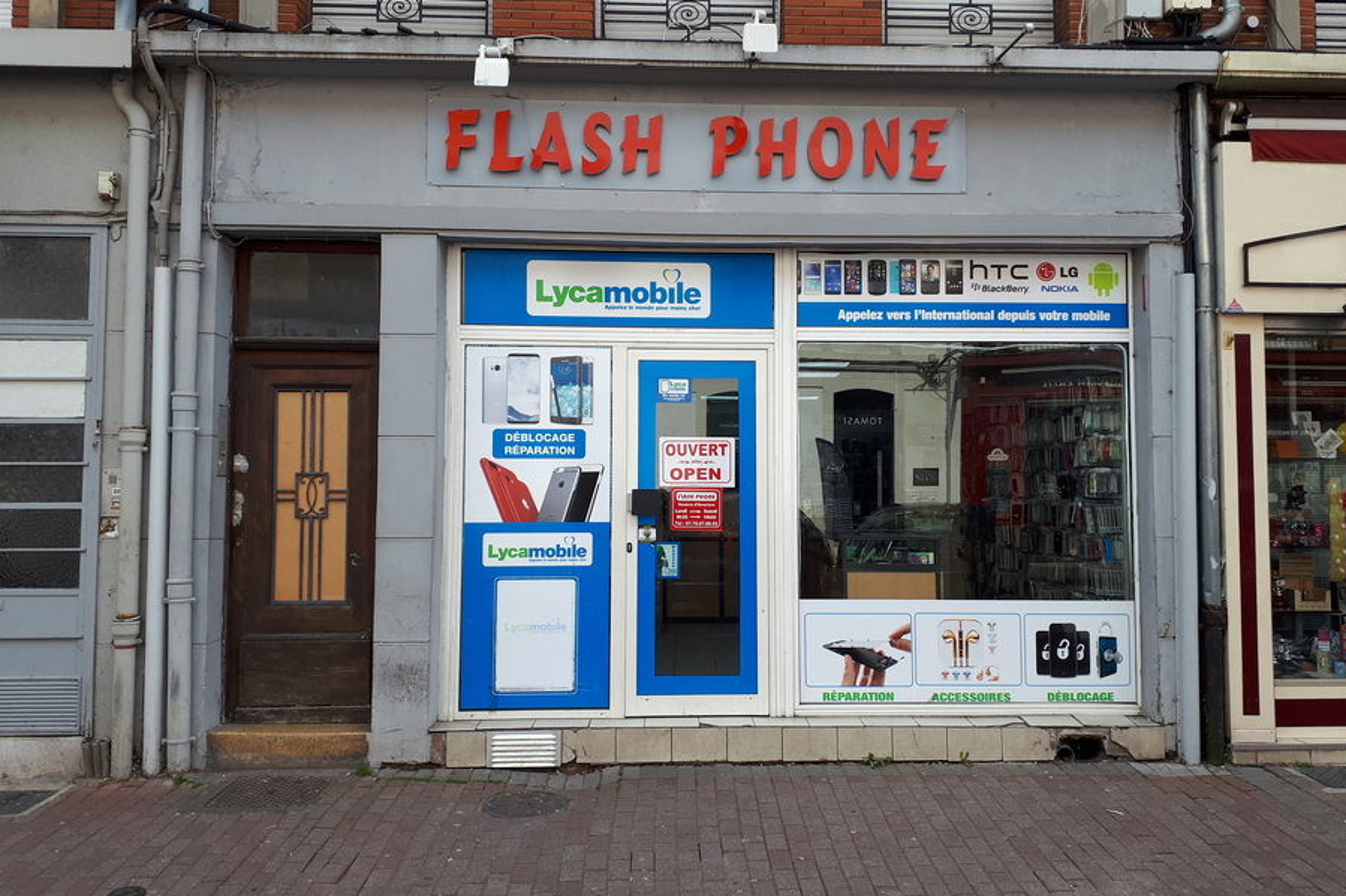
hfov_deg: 61.9
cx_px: 717
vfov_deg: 43.6
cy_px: 414
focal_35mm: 30
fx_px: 1121
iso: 40
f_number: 1.9
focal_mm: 3.6
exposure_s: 1/430
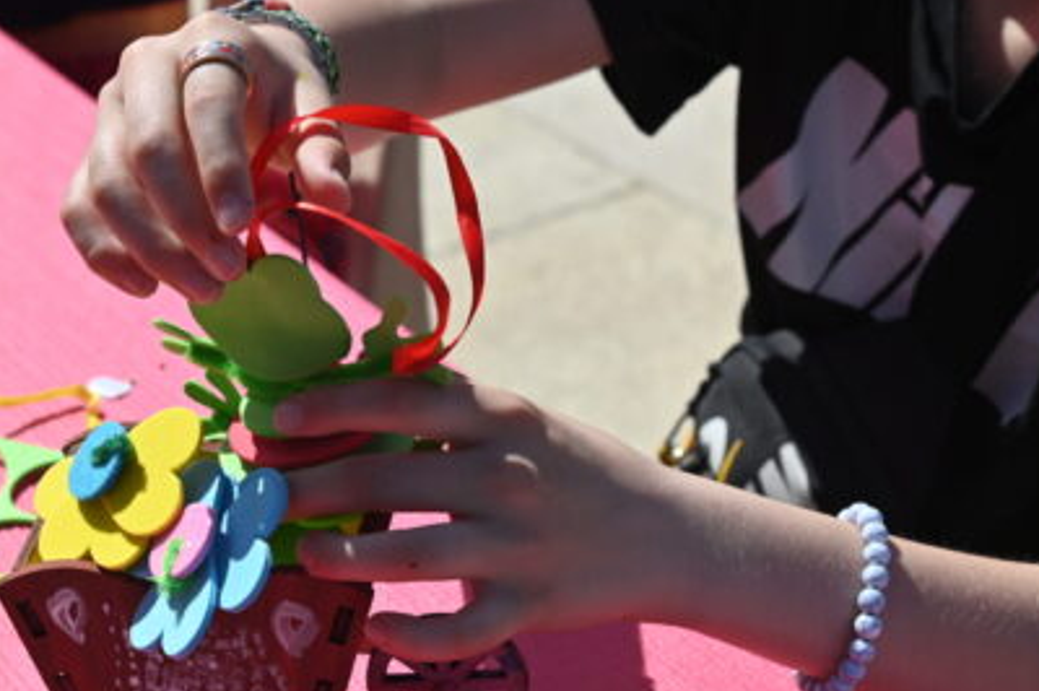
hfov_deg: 21.8
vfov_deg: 14.7
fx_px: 2682
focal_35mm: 93
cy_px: 446
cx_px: 278
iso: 160
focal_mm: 62
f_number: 8
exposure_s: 1/640
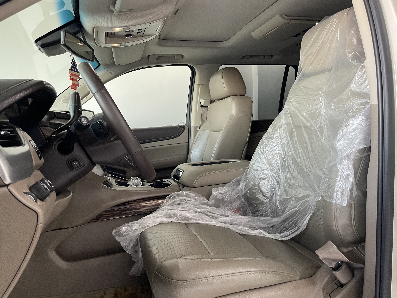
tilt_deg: -3.2
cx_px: 198
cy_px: 149
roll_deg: +2.3
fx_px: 298
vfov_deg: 53.1
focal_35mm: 26
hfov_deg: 67.3
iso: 125
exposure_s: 1/60
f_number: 1.6
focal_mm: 4.2
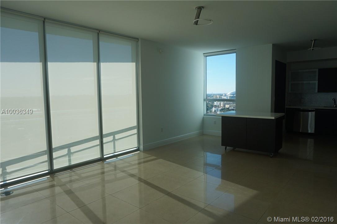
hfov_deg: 73.7
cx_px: 168
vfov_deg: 53.1
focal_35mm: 24
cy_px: 112
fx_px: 225
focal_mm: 16
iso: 100
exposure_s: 1/250
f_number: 6.3
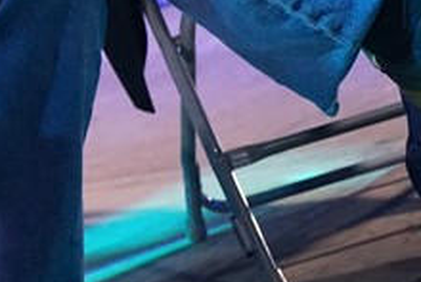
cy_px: -206
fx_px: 2668
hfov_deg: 8.5
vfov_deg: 5.9
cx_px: -421
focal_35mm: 228
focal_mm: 49
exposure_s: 1/200
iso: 6400
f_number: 4.5
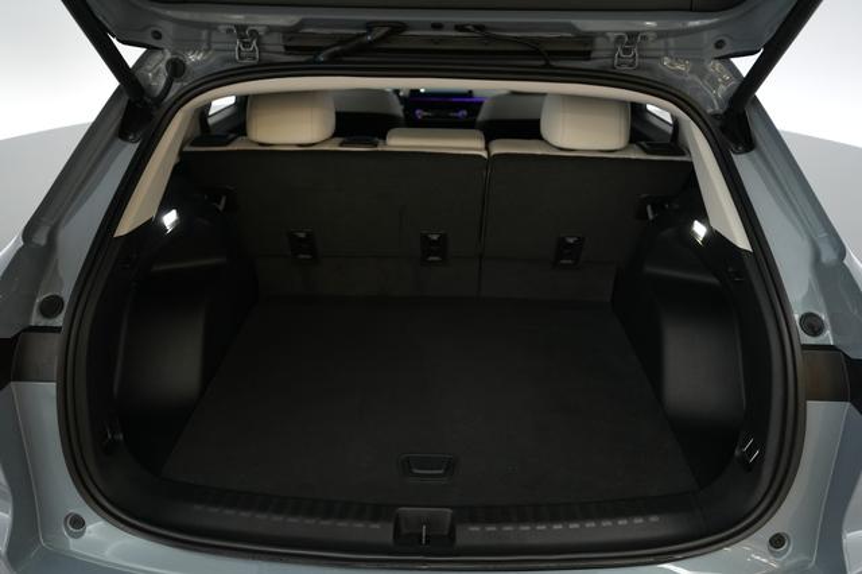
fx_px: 670
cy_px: 287
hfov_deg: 65.5
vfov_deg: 46.4
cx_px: 431
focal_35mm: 28
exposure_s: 1/160
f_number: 2.8
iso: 3200
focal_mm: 28
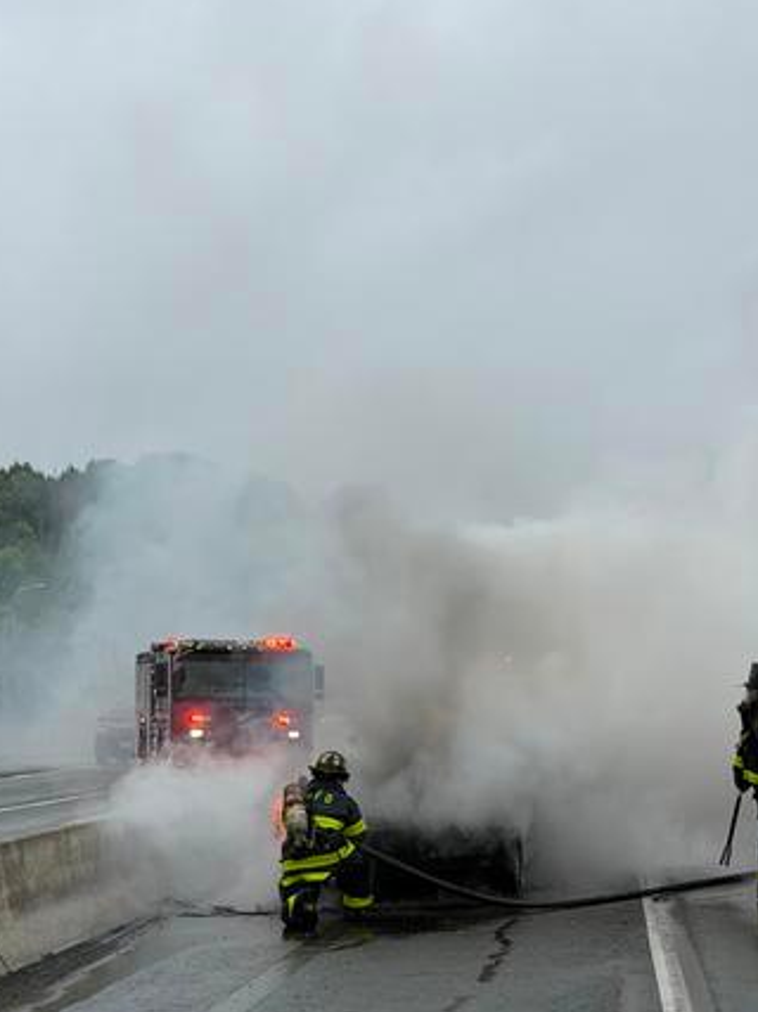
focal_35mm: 90
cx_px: 467
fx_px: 2629
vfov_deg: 21.6
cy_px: 747
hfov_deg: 16.4
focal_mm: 6.76
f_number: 1.78
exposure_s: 1/3226
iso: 64
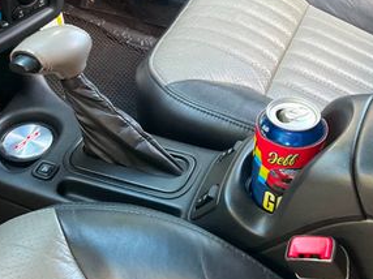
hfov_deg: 29.8
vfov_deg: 22.3
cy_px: 69
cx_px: 147
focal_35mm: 65
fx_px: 700
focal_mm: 3
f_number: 1.8
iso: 100
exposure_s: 1/60
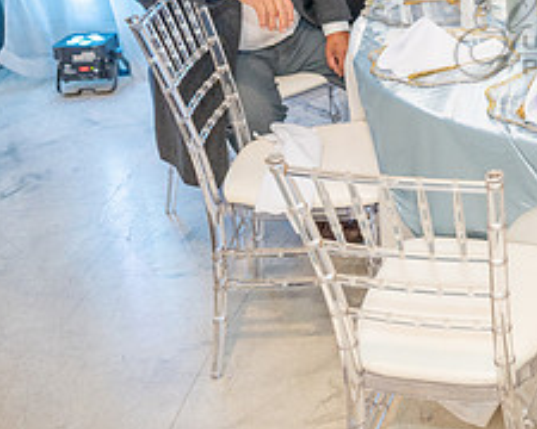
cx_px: 642
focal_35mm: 58
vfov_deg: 25.3
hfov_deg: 28.4
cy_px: 35
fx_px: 922
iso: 1000
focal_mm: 24
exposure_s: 1/160
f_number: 2.8
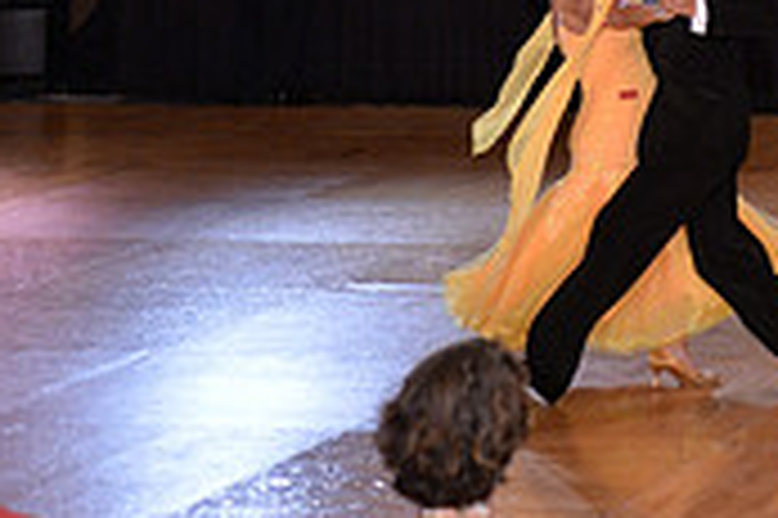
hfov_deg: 12.0
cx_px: 1250
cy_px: -295
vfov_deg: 8.3
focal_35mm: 161
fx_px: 3476
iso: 1250
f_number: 4
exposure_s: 1/250
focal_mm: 48
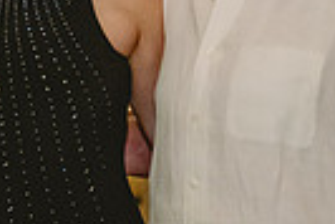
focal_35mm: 222
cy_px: 74
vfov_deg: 6.2
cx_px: -151
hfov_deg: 9.0
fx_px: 2068
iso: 5000
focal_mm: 51
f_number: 2.8
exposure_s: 1/60
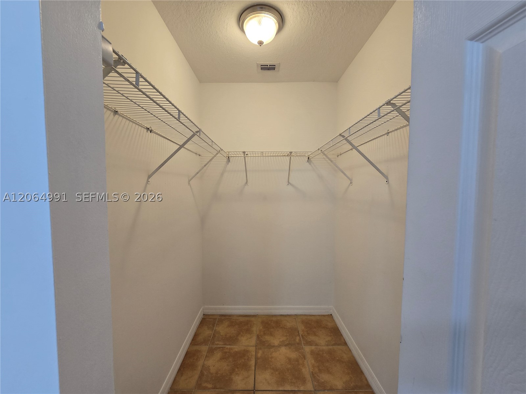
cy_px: 197
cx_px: 263
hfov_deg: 106.2
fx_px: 198
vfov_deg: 89.9
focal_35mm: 13
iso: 100
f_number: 2.2
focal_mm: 2.2
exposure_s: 1/60
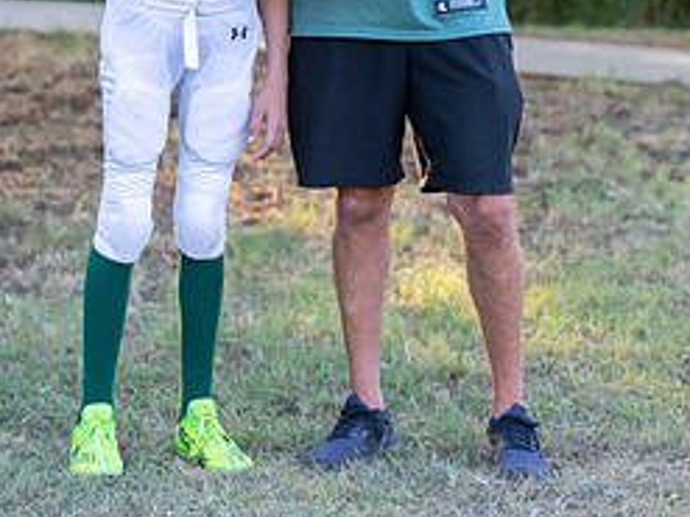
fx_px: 3148
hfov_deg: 12.5
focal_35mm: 158
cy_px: -15
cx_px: 363
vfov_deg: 9.3
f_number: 2.8
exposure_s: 1/320
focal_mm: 70
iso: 320
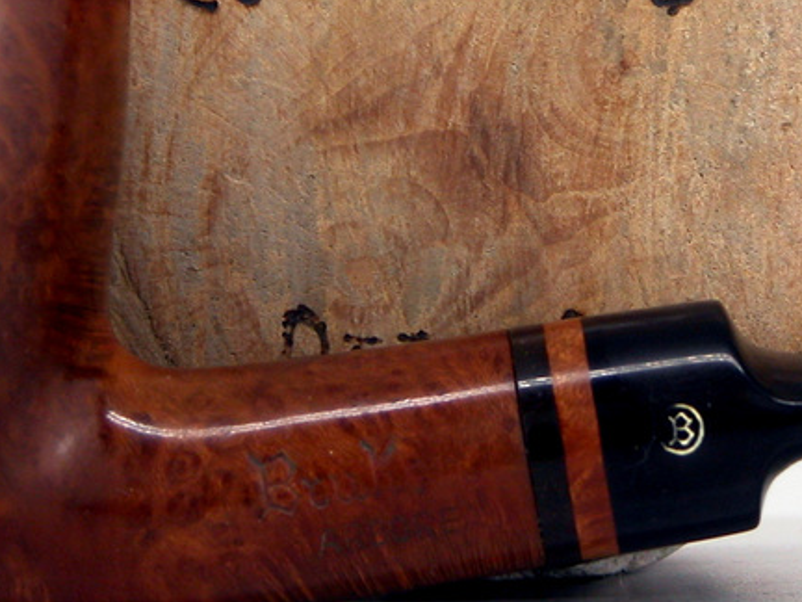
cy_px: 72
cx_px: 466
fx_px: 8619
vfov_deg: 4.0
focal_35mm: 372
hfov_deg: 5.3
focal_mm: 34.7
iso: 100
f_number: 3.8
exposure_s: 1/77.1
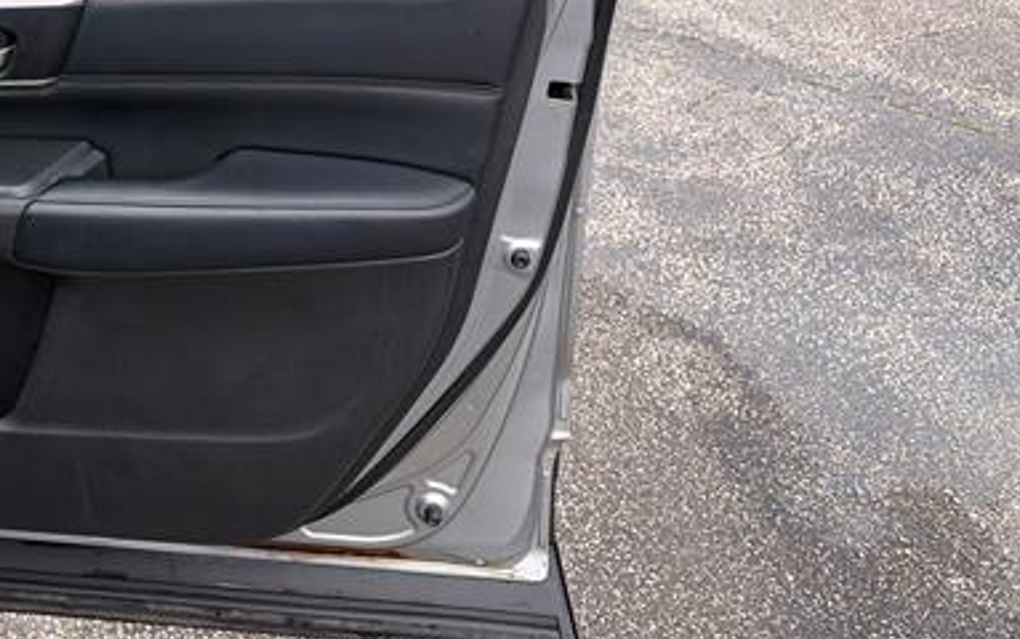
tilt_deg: -19.5
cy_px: 35
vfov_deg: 26.8
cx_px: 186
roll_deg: -3.5
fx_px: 1280
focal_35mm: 46
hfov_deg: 41.4
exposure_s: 1/764
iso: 50
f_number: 1.6
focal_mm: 5.96
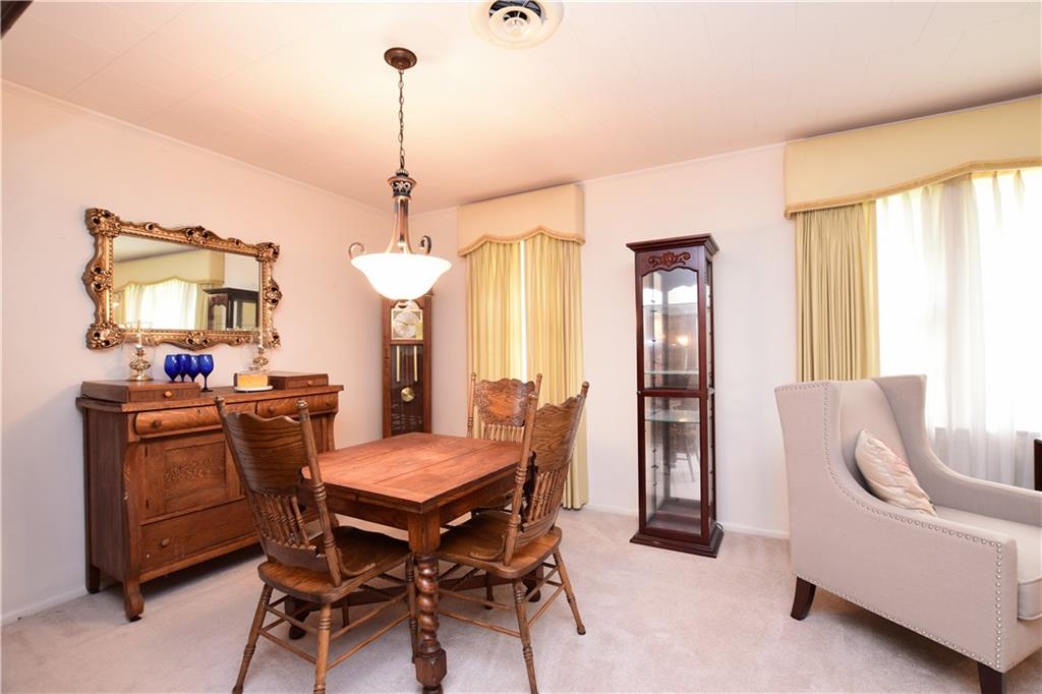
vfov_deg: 77.3
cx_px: 521
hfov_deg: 100.4
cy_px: 347
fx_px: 434
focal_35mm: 15
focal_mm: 10
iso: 200
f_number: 5.6
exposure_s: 1/2.5
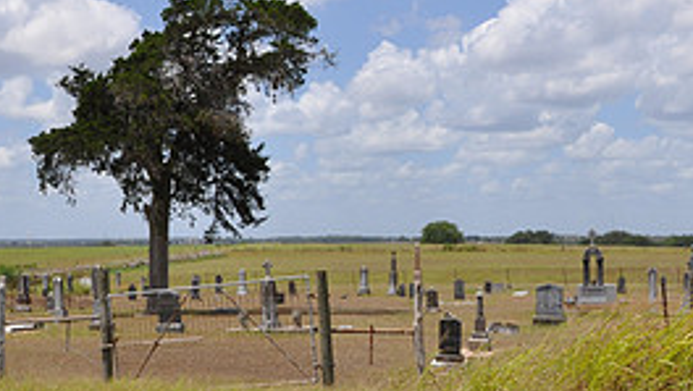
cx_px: 346
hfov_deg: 33.8
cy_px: 285
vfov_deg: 19.4
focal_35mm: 62
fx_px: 1140
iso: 200
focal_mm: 18
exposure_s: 1/160
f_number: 13
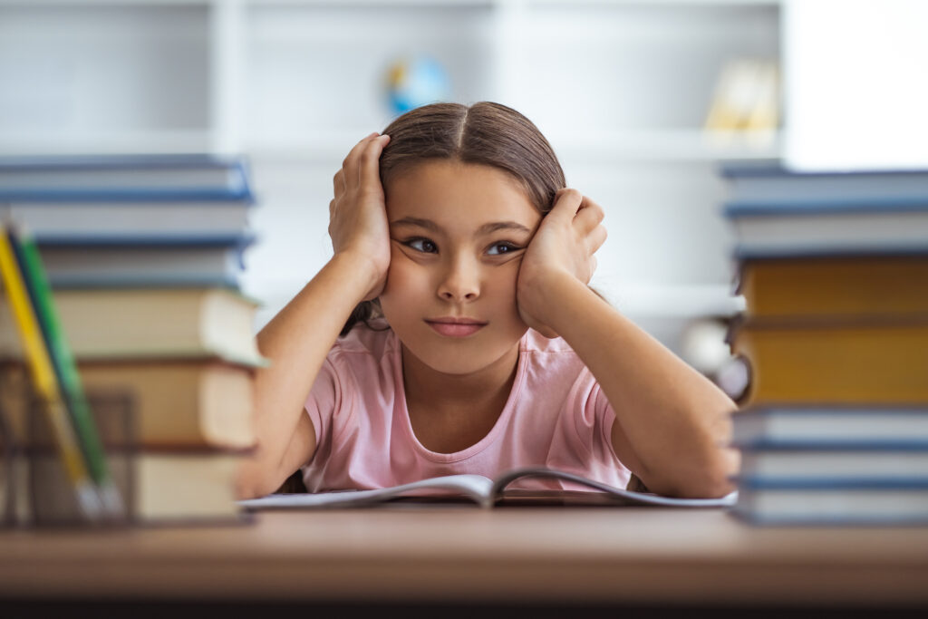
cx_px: 464
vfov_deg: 16.1
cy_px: 310
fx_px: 2191
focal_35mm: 85
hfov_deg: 23.9
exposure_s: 1/320
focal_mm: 85
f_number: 2.5
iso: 250
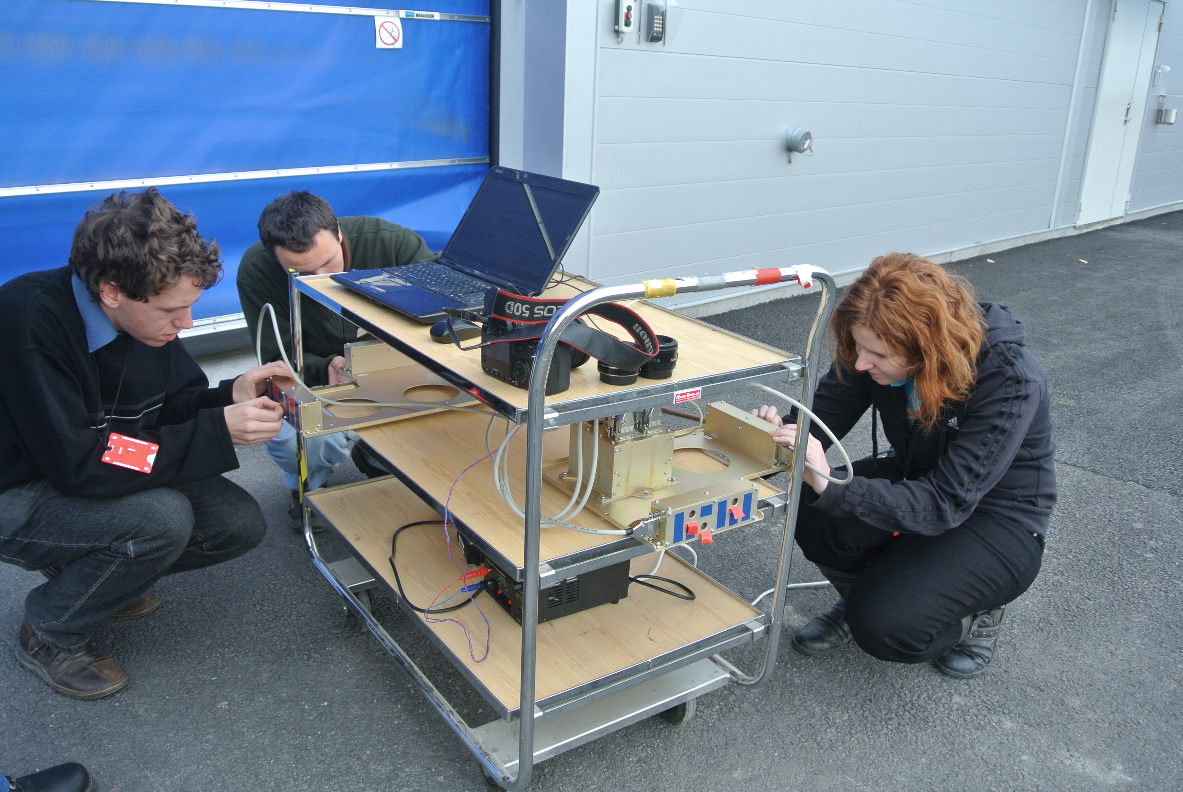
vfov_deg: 45.1
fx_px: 954
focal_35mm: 29
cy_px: 396
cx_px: 592
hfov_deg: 63.6
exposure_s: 1/125
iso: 100
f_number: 3.5
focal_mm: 11
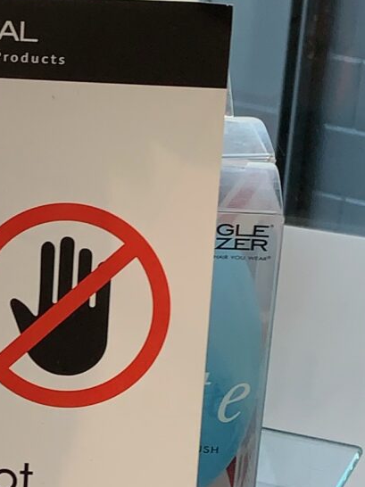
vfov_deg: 16.0
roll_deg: -2.2
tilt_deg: -21.1
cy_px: 392
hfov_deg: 12.0
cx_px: -27
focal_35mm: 122
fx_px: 1717
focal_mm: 4.25
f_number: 1.8
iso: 50
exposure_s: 1/100
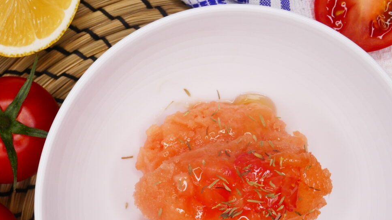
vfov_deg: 22.9
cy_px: 155
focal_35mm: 52
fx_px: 541
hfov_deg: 39.6
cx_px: 149
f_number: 8
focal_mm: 14.6
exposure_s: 1/80
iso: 1000
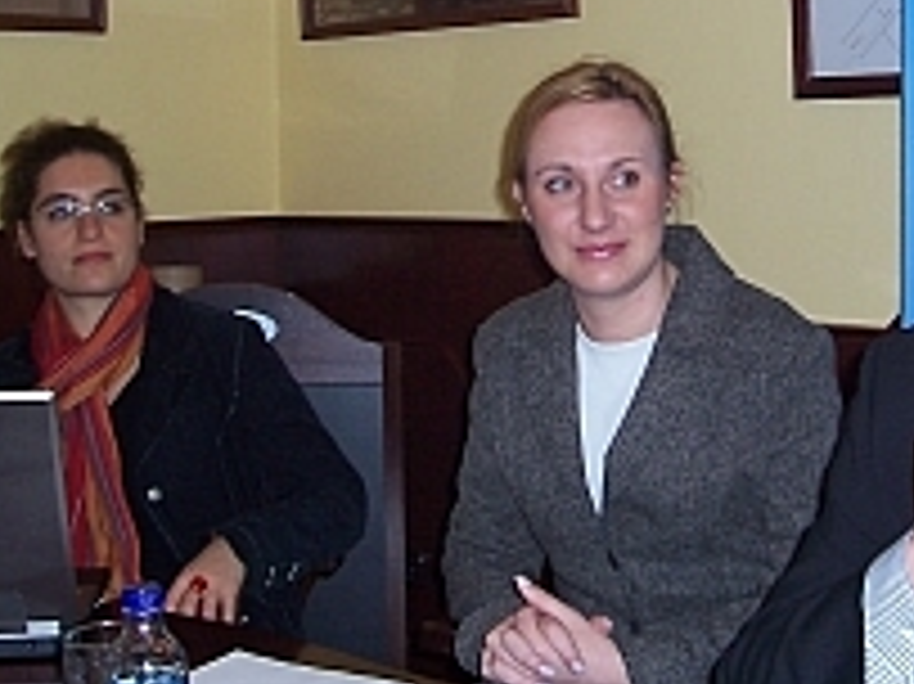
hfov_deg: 28.7
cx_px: 644
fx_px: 1768
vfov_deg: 21.7
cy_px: 144
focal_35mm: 67
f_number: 2.7
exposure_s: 1/60
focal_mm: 5.6
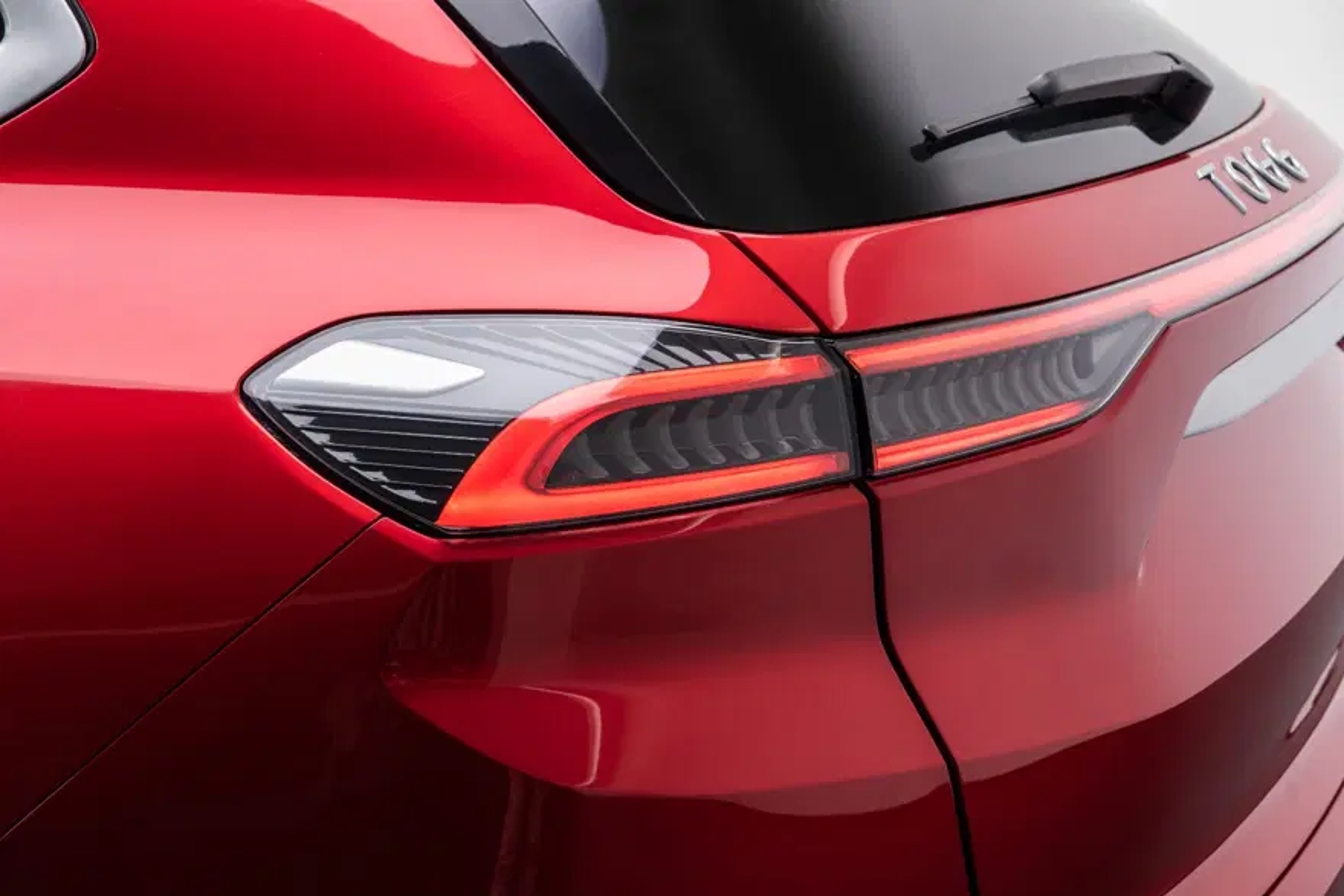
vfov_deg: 19.5
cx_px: 672
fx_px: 2614
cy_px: 448
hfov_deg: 28.8
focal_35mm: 70
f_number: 11
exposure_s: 1/8
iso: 200
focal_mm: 70
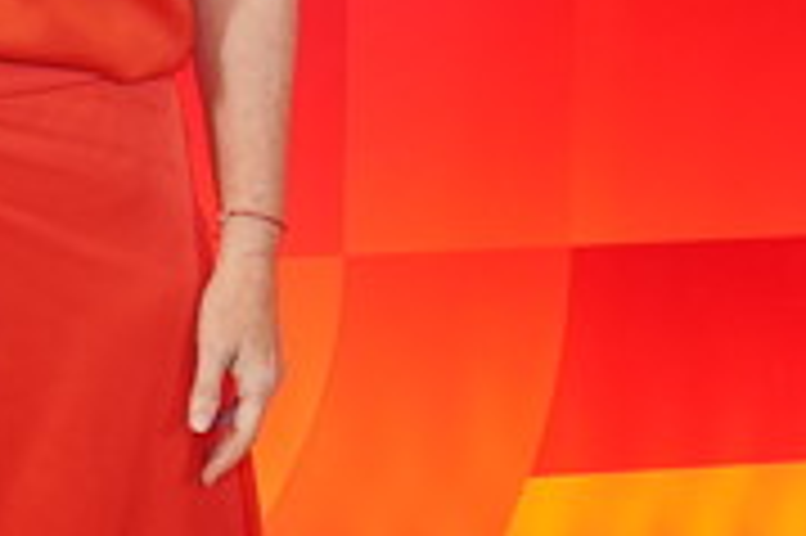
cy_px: -324
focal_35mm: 125
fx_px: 2796
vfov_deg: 10.5
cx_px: 50
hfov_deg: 16.2
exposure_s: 1/125
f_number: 4.5
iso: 2500
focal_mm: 31
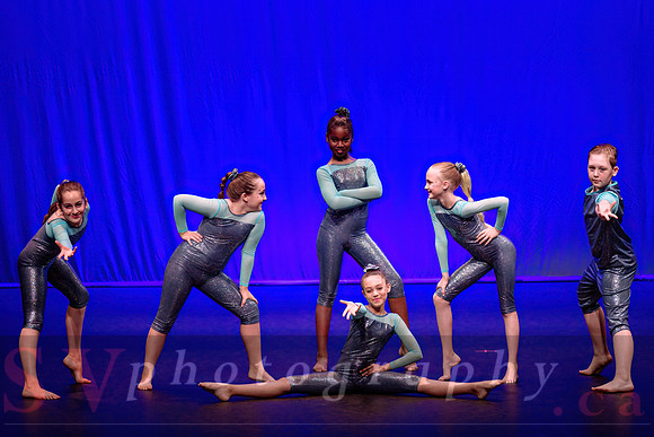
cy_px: 197
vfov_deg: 9.0
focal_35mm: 153
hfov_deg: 13.4
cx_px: 336
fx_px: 2774
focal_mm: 135
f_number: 2.8
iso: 1600
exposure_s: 1/400
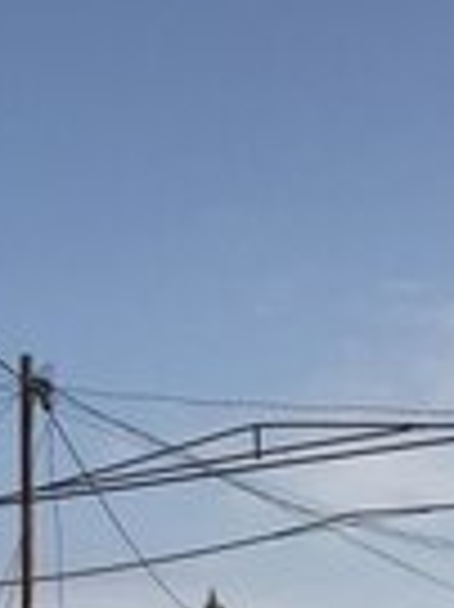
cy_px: 901
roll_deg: +1.2
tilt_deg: -2.2
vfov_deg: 17.3
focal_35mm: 103
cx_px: -166
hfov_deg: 13.7
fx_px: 1804
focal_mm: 3.99
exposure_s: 1/5988
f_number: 1.8
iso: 20
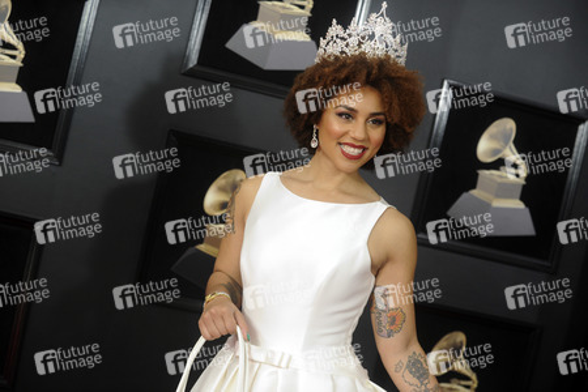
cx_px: 294
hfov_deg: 23.6
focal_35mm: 86
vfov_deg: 15.9
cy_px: 196
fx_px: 1405
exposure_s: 1/500
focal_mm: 86
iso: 1600
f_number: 4.5
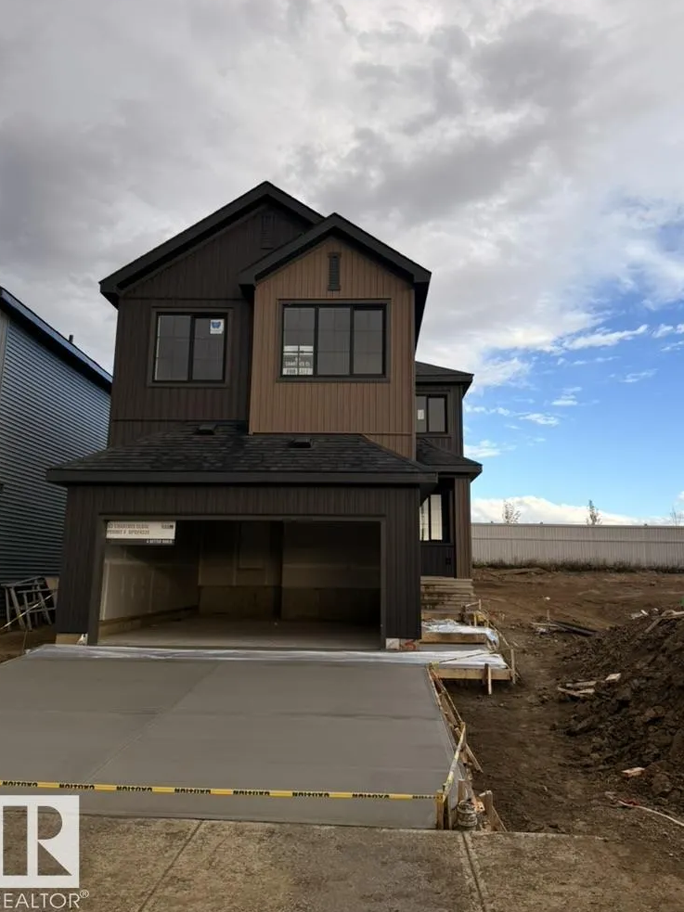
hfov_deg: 54.9
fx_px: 659
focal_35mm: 25
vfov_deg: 69.4
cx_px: 342
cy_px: 446
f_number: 1.78
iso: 80
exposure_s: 1/1855
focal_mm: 6.76
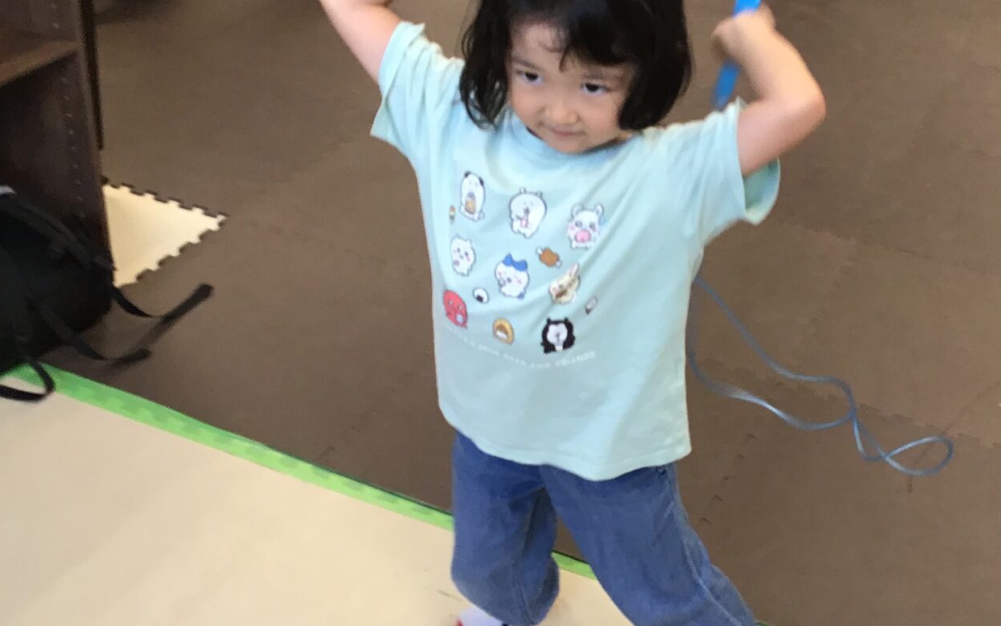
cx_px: 655
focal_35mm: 47
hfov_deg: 42.2
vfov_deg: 27.4
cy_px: 309
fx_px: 1283
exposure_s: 1/30
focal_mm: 3.3
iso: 25
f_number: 2.4
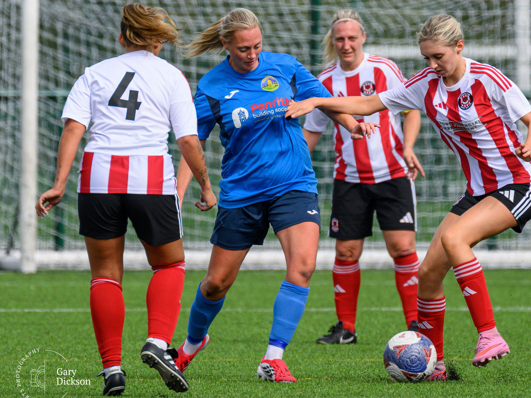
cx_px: 271
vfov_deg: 1.6
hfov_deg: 2.1
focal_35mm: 959
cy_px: 70
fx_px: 14707
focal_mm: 400
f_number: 5.6
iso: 560
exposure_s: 1/1600
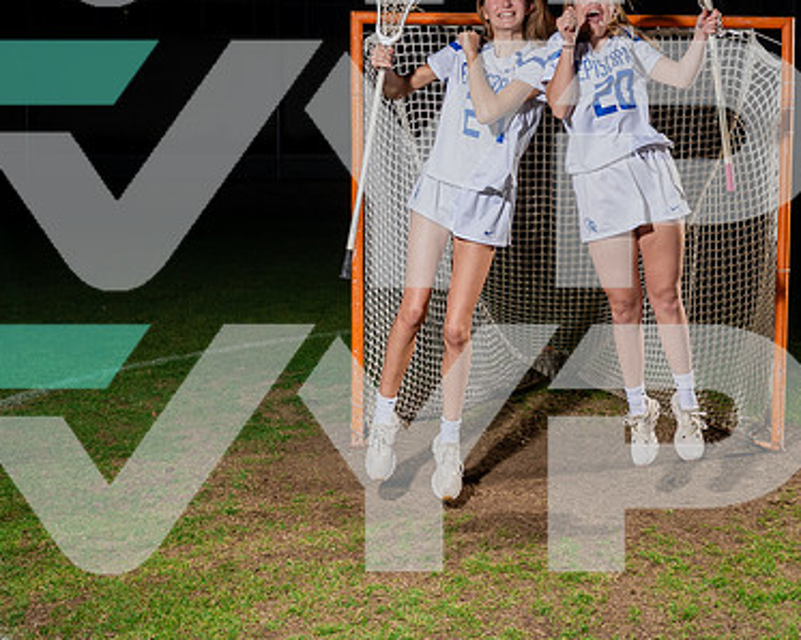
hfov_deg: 39.4
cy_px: 147
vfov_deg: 31.4
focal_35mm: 47
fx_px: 1114
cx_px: 482
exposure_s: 1/250
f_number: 8
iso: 250
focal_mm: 24
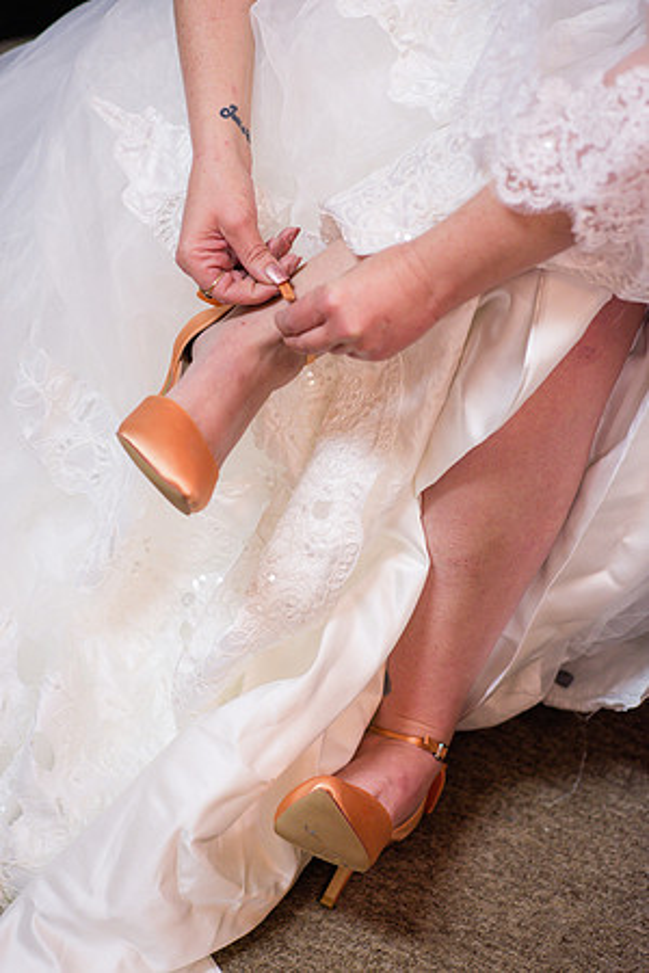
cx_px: 324
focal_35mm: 85
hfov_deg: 16.1
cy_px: 486
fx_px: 2298
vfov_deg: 23.9
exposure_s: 1/125
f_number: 2.8
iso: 1000
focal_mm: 85
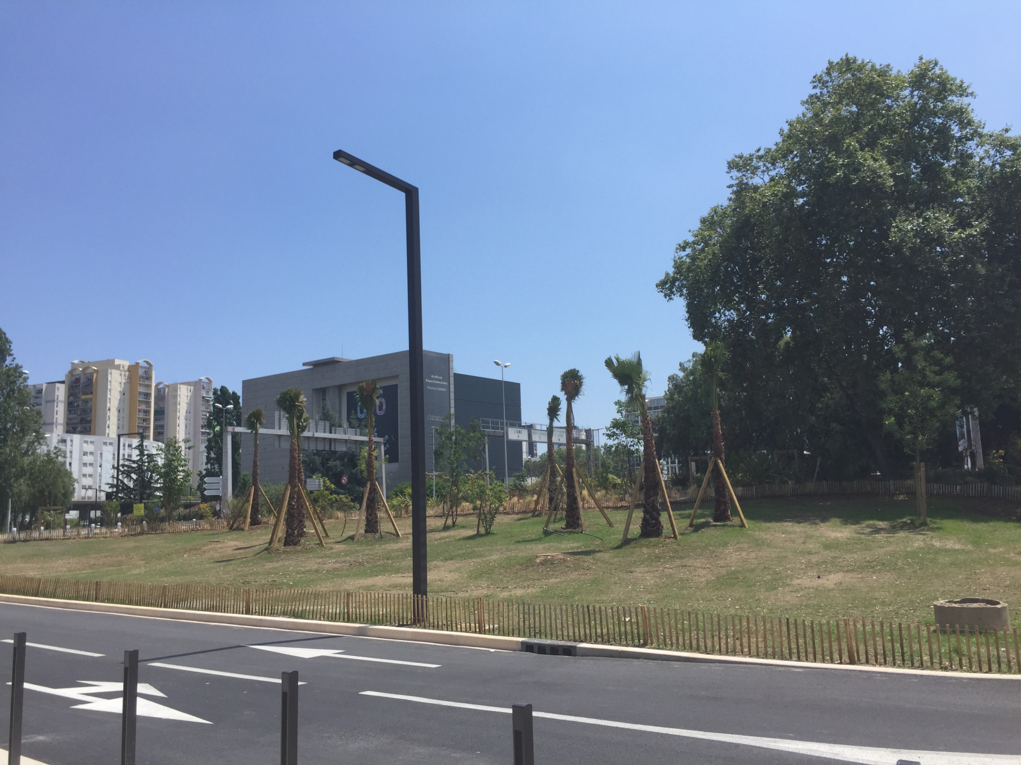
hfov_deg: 61.7
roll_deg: +1.1
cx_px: 510
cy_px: 382
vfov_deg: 48.2
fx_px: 855
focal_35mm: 29
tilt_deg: +8.6
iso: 32
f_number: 2.2
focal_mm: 4.15
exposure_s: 1/2198
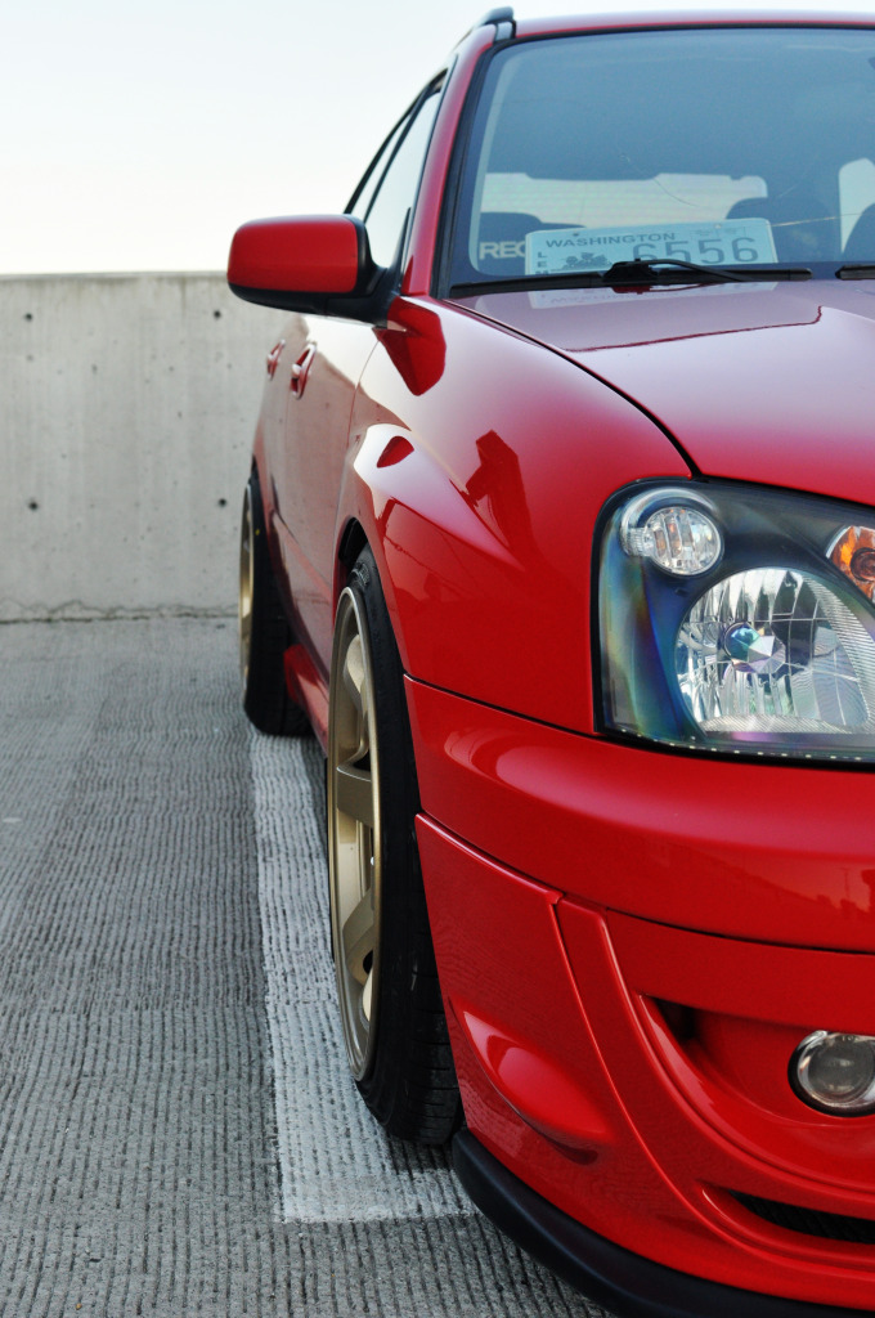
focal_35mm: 52
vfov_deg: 37.9
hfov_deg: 25.7
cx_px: 438
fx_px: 1919
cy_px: 659
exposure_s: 1/160
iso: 640
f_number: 6.3
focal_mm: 35
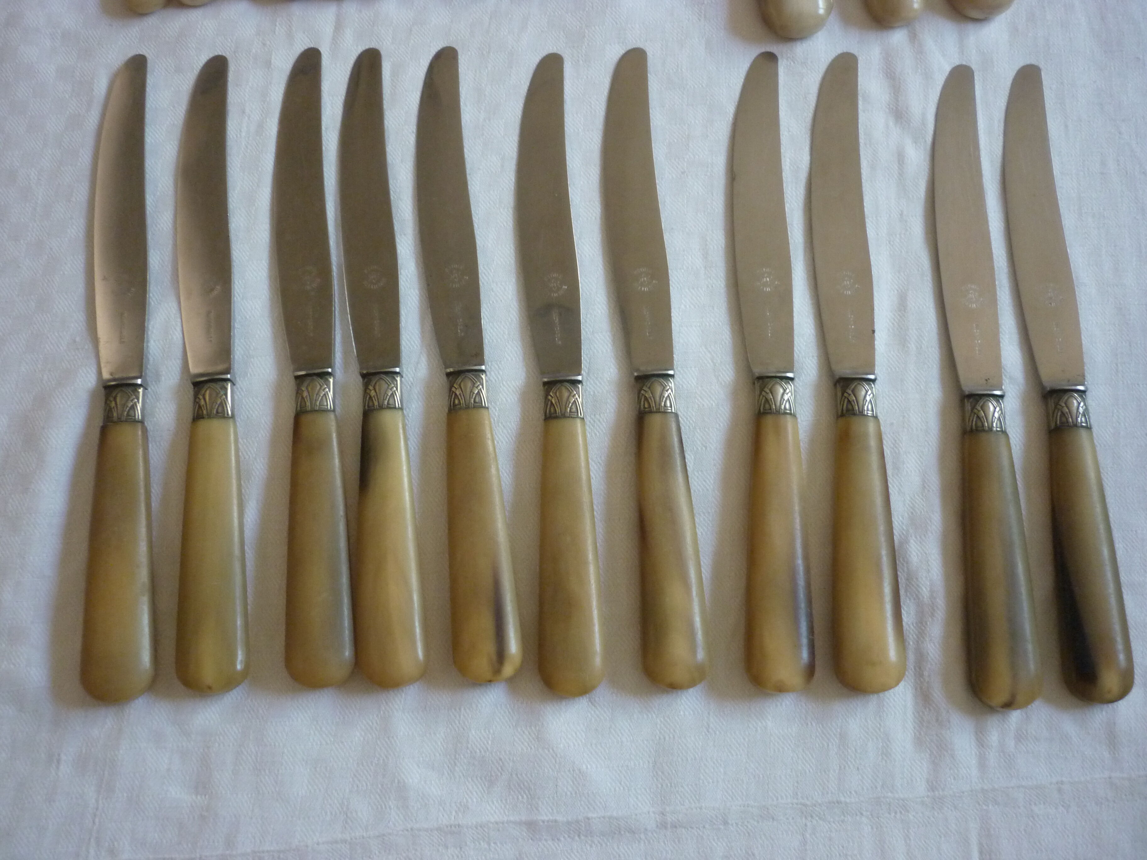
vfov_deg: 42.9
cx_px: 574
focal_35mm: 33
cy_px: 430
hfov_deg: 55.4
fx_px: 1093
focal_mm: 5.5
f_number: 2.8
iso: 320
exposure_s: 1/30
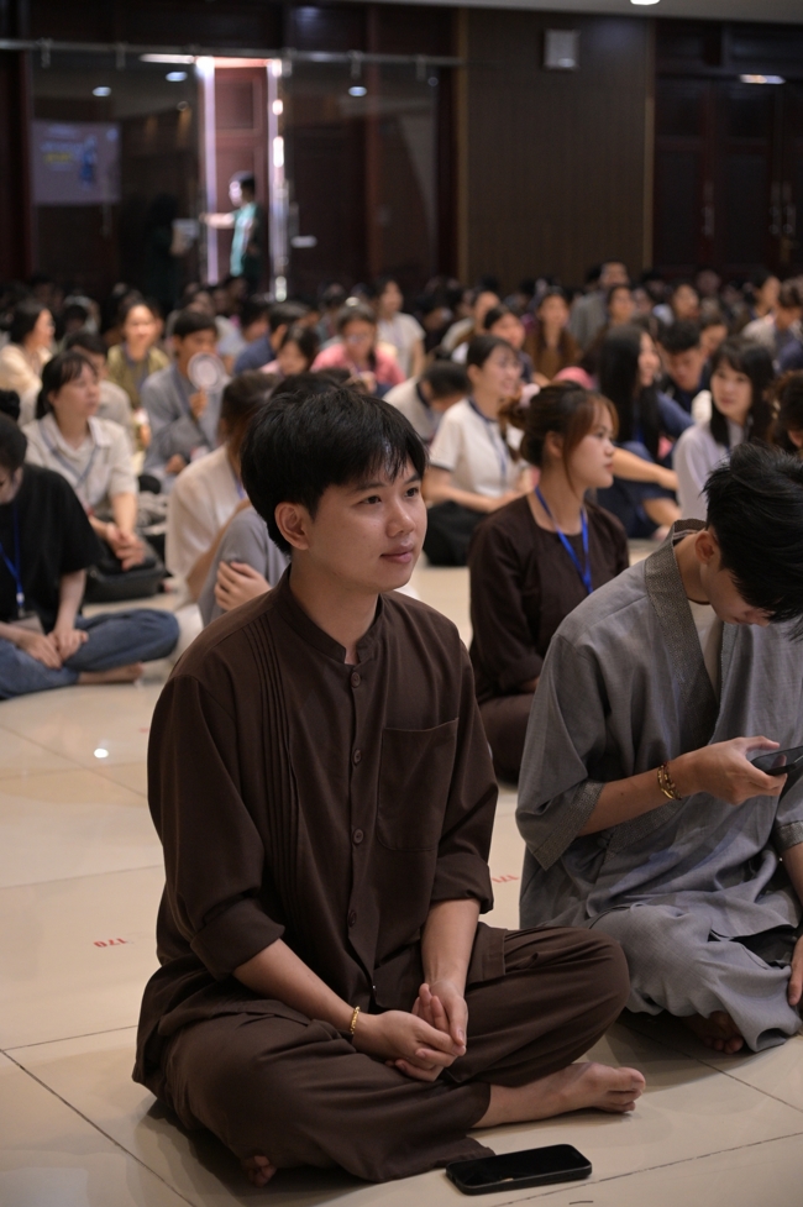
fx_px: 2211
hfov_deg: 20.6
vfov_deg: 30.5
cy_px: 604
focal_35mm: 66
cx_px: 402
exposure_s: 1/125
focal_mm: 66
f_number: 4
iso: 3200
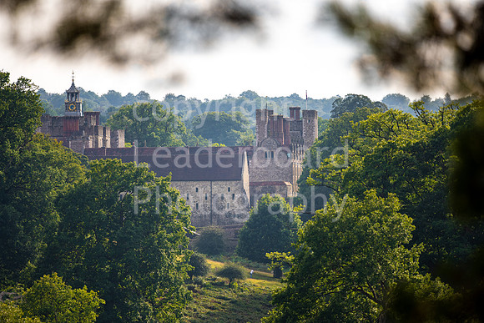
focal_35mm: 300
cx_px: 242
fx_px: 4034
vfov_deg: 4.6
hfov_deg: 6.9
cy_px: 162
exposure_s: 1/1000
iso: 125
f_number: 4
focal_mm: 300
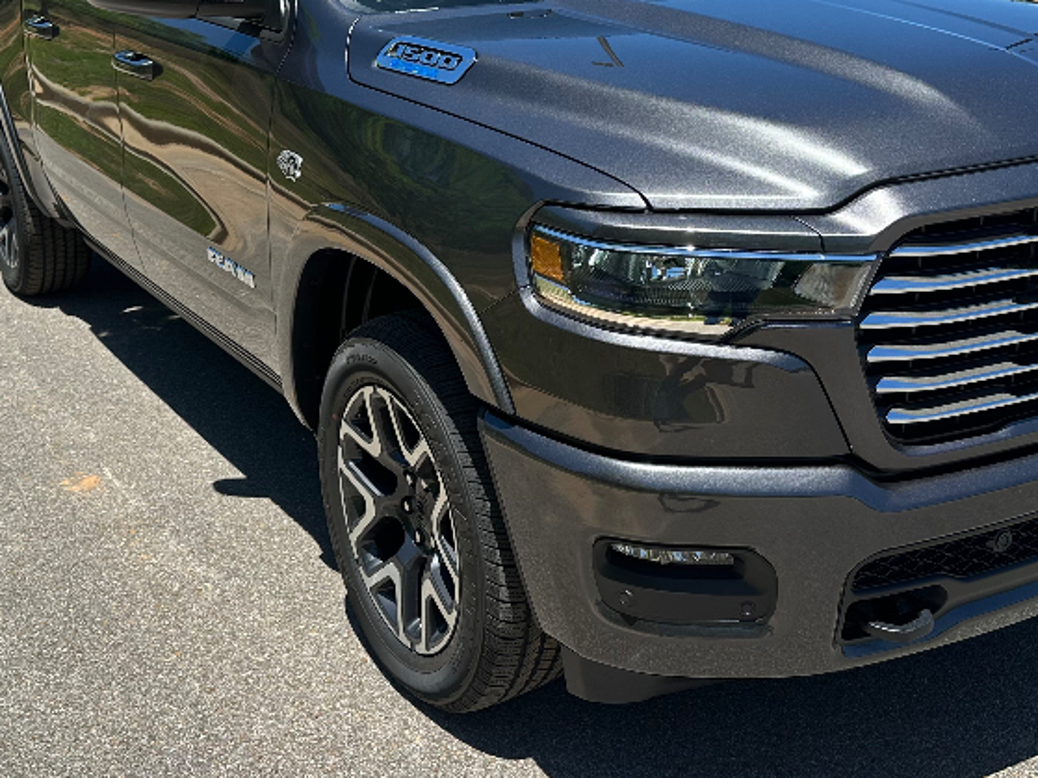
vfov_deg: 32.5
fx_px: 1319
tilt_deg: -11.5
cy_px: 249
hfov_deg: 42.9
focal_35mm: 44
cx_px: 574
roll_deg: -0.1
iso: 80
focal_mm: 6.86
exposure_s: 1/3155
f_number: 1.78
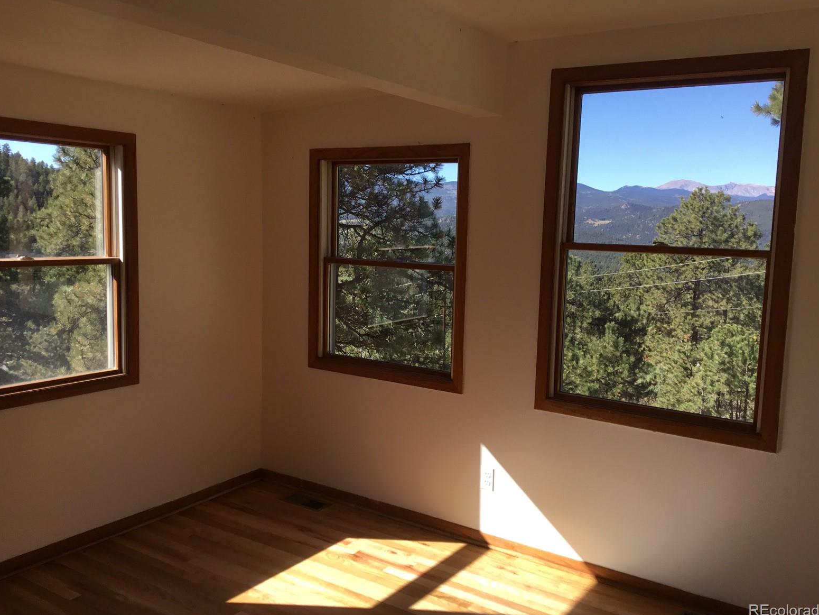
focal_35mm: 32
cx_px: 412
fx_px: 757
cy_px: 304
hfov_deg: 56.8
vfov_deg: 44.2
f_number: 2.4
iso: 25
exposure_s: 1/337
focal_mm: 3.3
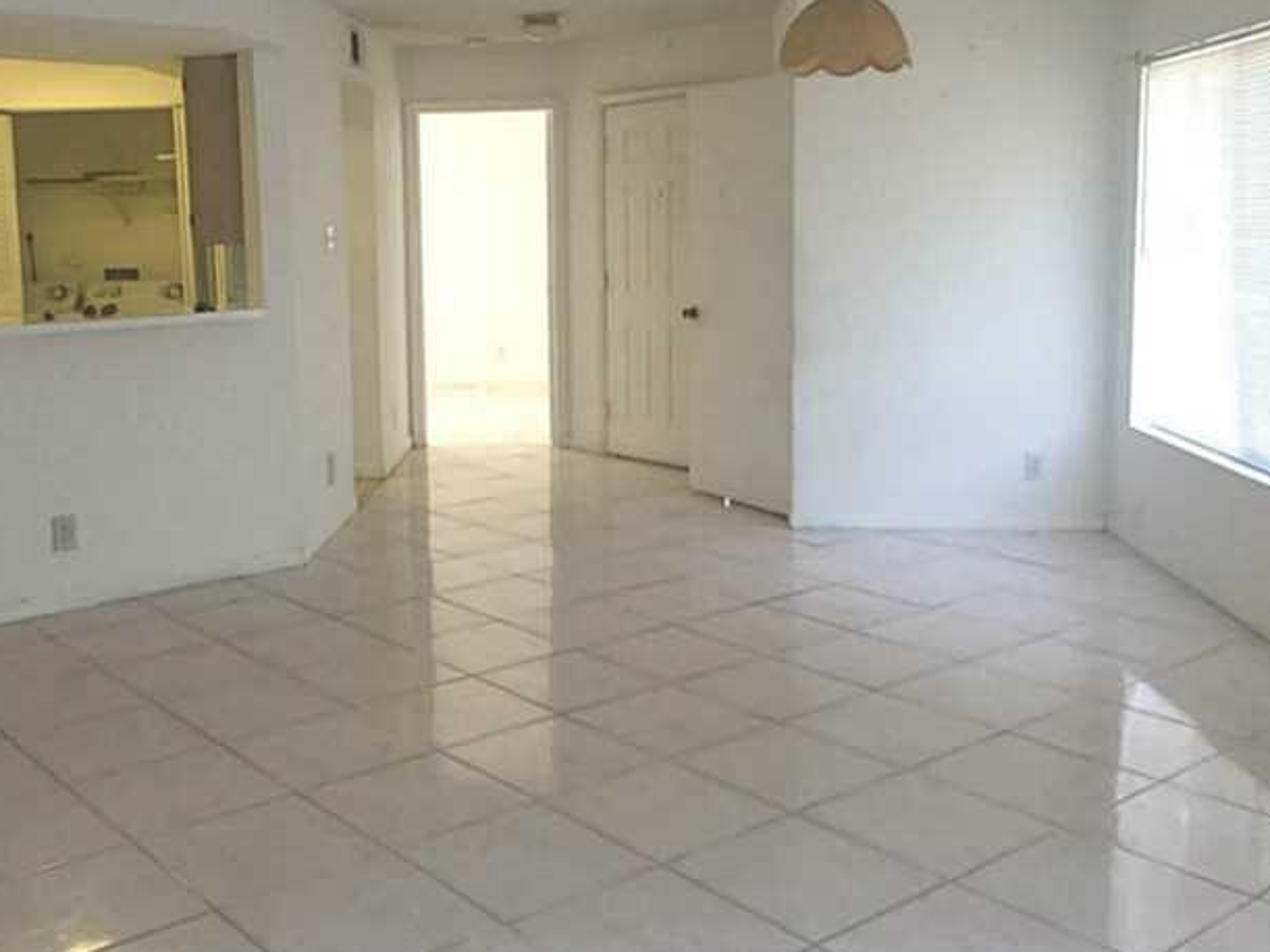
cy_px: 372
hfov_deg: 48.6
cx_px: 486
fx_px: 1394
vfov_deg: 37.5
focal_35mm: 38
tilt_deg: -6.3
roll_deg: -0.4
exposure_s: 1/30
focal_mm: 4.15
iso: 64
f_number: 2.2
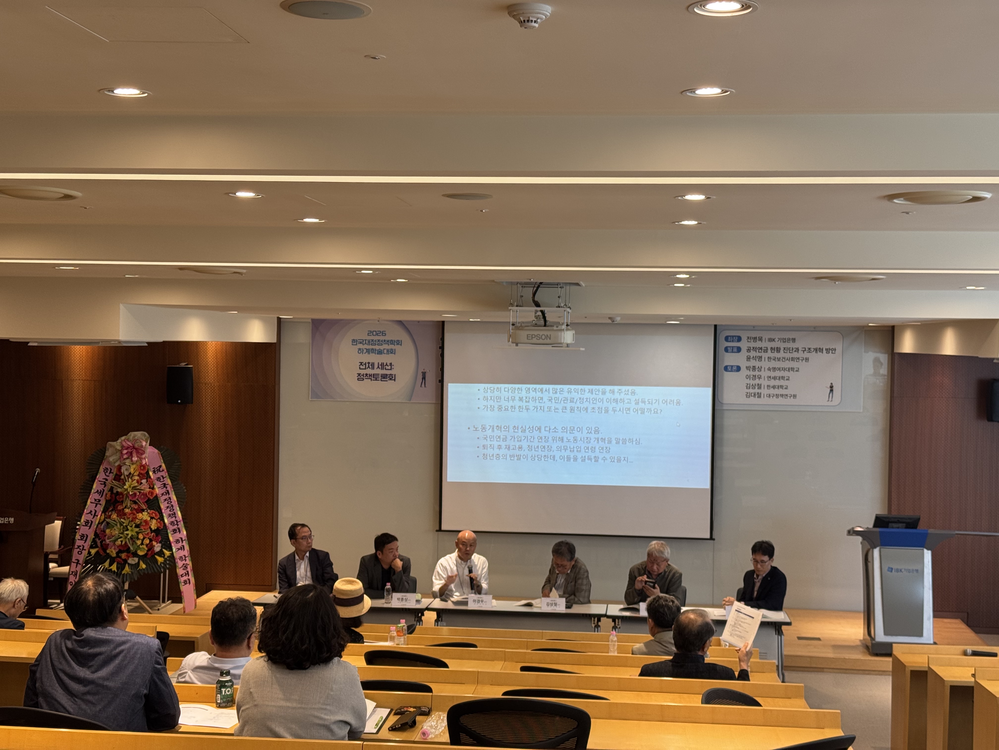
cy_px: 375
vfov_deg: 30.3
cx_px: 500
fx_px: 1385
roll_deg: -0.9
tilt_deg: -1.6
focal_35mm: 48
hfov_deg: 39.7
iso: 64
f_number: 1.78
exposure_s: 1/60
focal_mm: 6.76
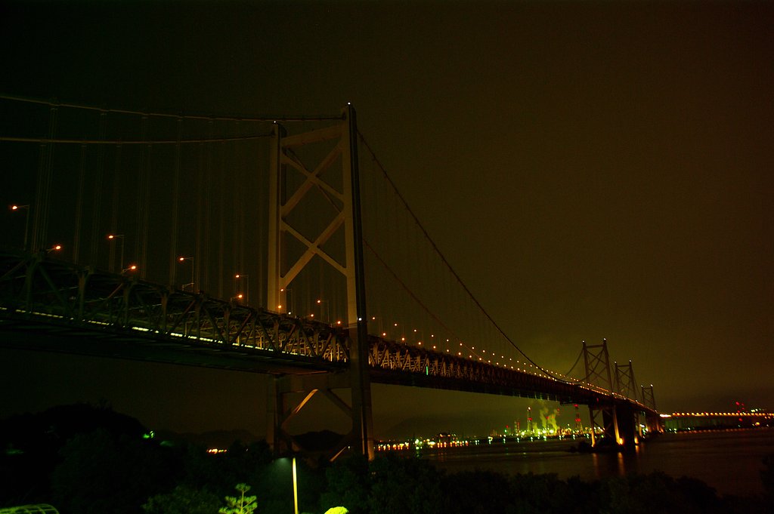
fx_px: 677
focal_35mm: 32
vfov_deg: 41.6
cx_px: 387
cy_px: 257
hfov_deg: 59.5
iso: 400
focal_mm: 21
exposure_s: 5
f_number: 5.6
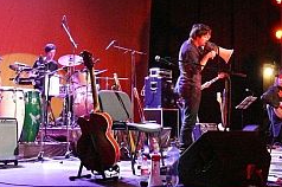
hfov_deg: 29.1
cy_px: 76
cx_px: 186
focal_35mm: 69
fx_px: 540
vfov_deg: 19.7
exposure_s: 1/15
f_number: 2.8
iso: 800
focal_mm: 7.4
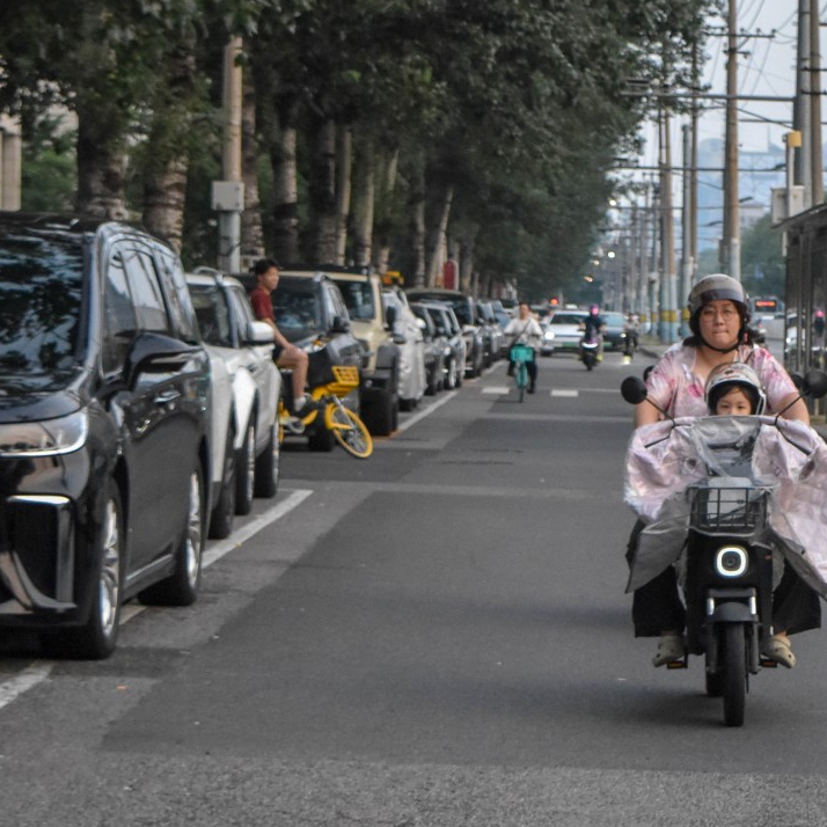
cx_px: 556
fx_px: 2189
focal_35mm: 81
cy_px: 411
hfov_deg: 21.3
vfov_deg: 21.4
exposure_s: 1/500
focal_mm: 42
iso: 1250
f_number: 5
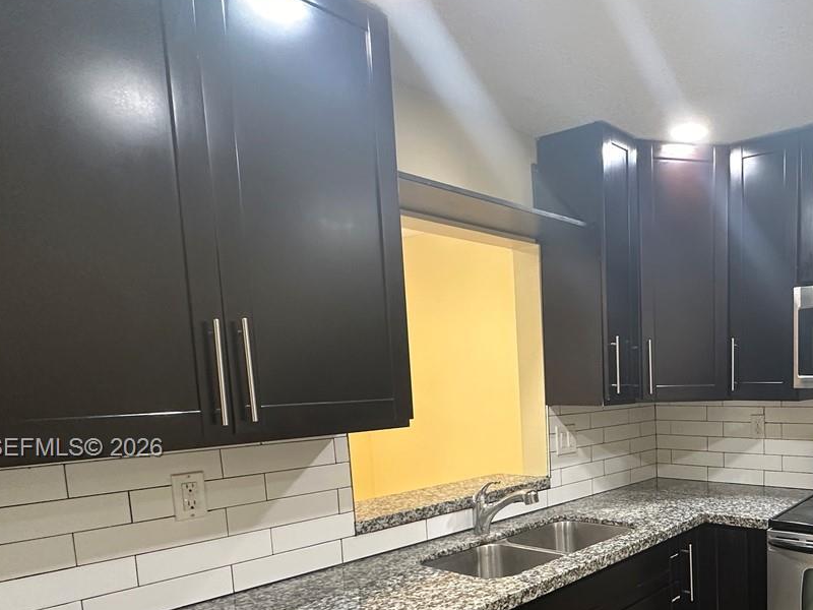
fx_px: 658
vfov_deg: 48.1
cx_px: 660
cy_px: 449
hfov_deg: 58.2
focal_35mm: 28
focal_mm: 2.22
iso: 250
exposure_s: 1/60
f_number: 2.2
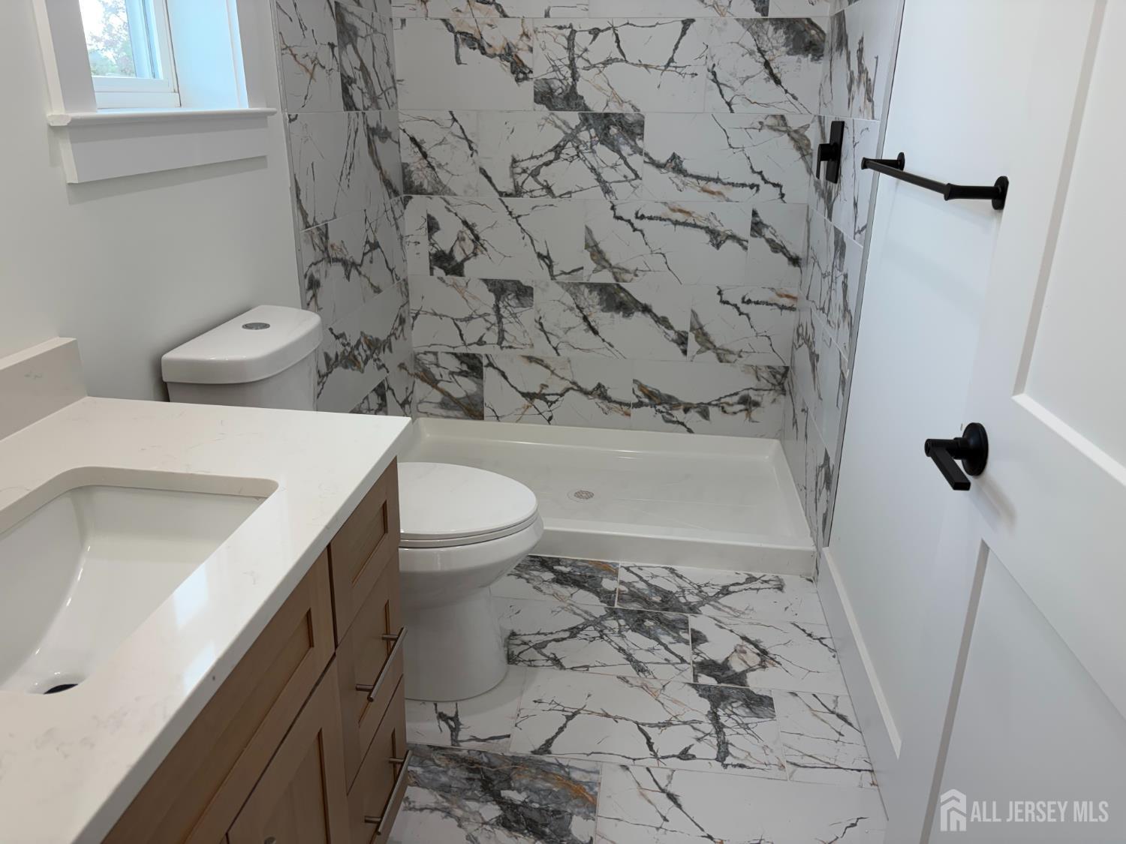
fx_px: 846
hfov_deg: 67.3
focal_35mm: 26
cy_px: 422
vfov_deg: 53.1
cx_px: 563
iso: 40
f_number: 1.6
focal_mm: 5.96
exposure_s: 1/120
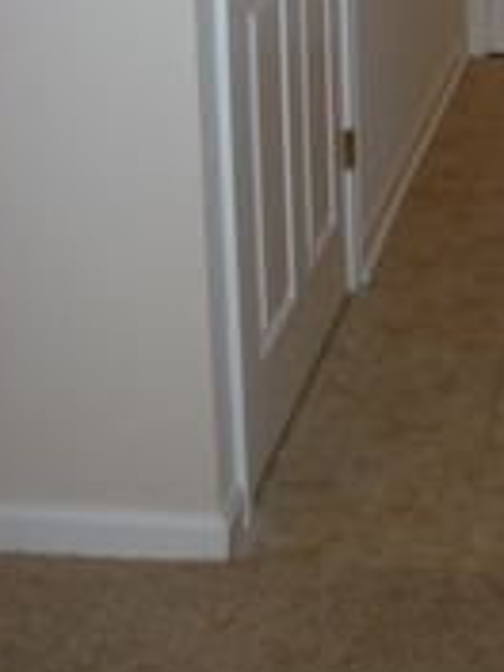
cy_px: -99
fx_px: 1534
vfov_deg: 23.0
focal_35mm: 79
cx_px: 519
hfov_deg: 18.1
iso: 100
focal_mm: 5.2
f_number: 3.3
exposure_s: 1/30
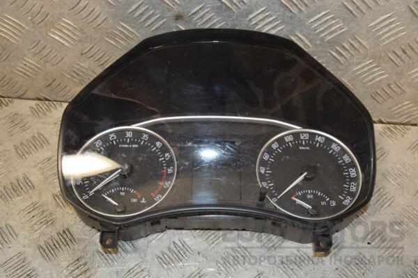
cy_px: 139
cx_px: 209
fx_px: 488
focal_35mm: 42
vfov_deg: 31.9
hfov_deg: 46.4
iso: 800
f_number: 9
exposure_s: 1/200
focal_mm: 28
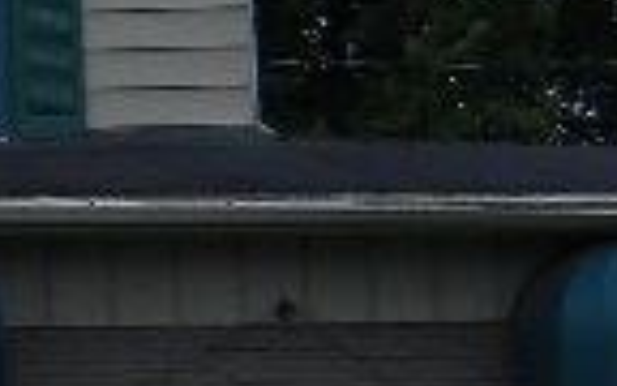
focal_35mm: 354
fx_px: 5953
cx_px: -1521
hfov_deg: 5.4
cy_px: 180
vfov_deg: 3.7
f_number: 3.9
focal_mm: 8.6
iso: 80
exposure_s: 1/486
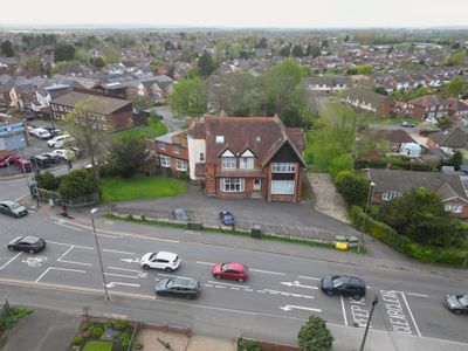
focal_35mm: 24
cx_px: 234
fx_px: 324
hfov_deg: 71.6
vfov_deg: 56.8
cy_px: 176
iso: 100
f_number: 1.7
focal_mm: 6.72
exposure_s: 1/500
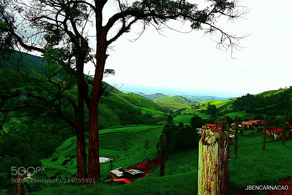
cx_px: 146
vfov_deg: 38.4
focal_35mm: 34
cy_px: 98
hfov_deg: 55.1
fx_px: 280
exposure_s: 1/200
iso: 100
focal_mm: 23
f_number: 9
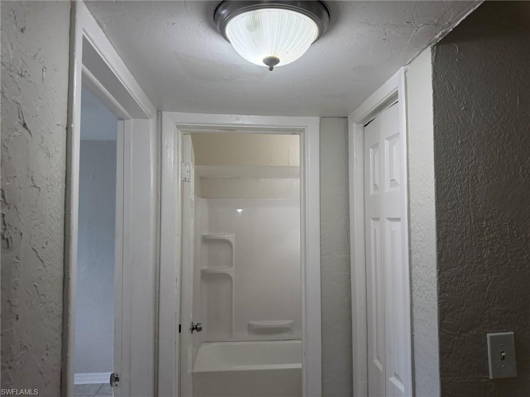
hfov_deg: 71.6
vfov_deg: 56.8
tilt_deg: +3.5
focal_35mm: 24
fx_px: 367
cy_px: 198
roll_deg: -0.3
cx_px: 265
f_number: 1.78
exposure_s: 1/235
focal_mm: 6.76
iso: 200
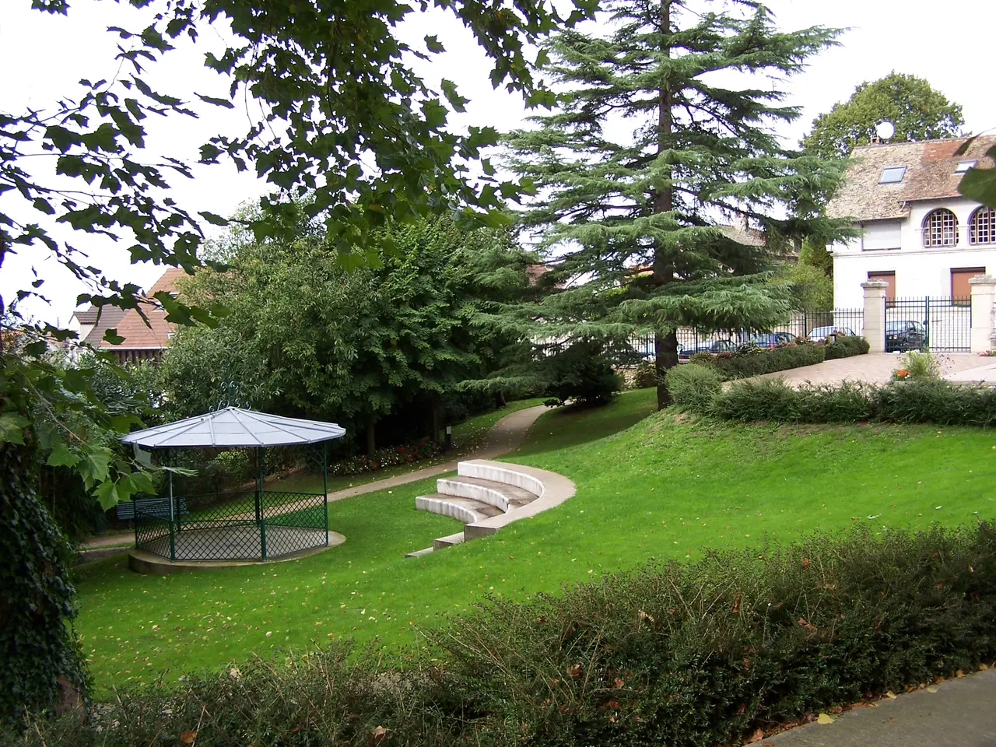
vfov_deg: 37.7
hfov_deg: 49.0
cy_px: 374
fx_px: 1093
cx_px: 498
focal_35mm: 38
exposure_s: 1/250
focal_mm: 6.3
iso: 80
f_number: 2.8
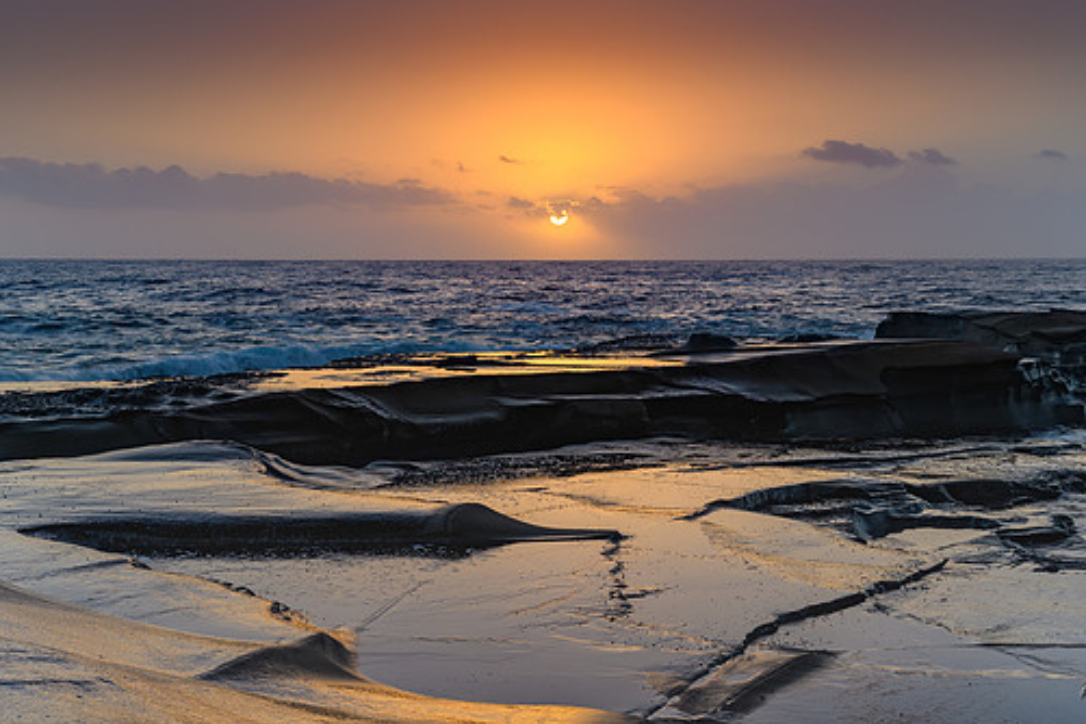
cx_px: 555
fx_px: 1719
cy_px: 376
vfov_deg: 23.8
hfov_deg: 35.1
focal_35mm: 57
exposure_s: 1/10
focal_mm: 32
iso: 50
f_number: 5
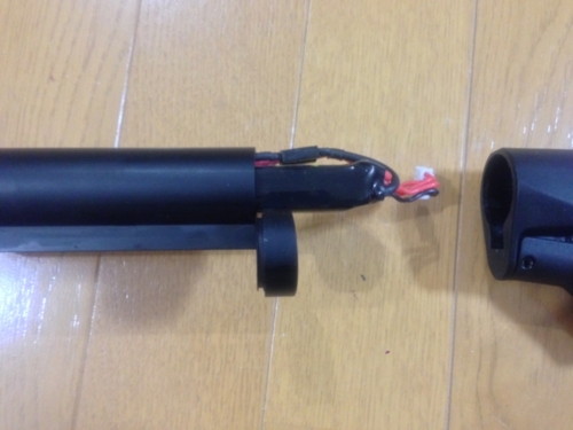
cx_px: 286
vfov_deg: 42.9
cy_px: 215
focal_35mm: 33
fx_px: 546
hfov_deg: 55.4
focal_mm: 4.12
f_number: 2.4
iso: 500
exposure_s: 1/15
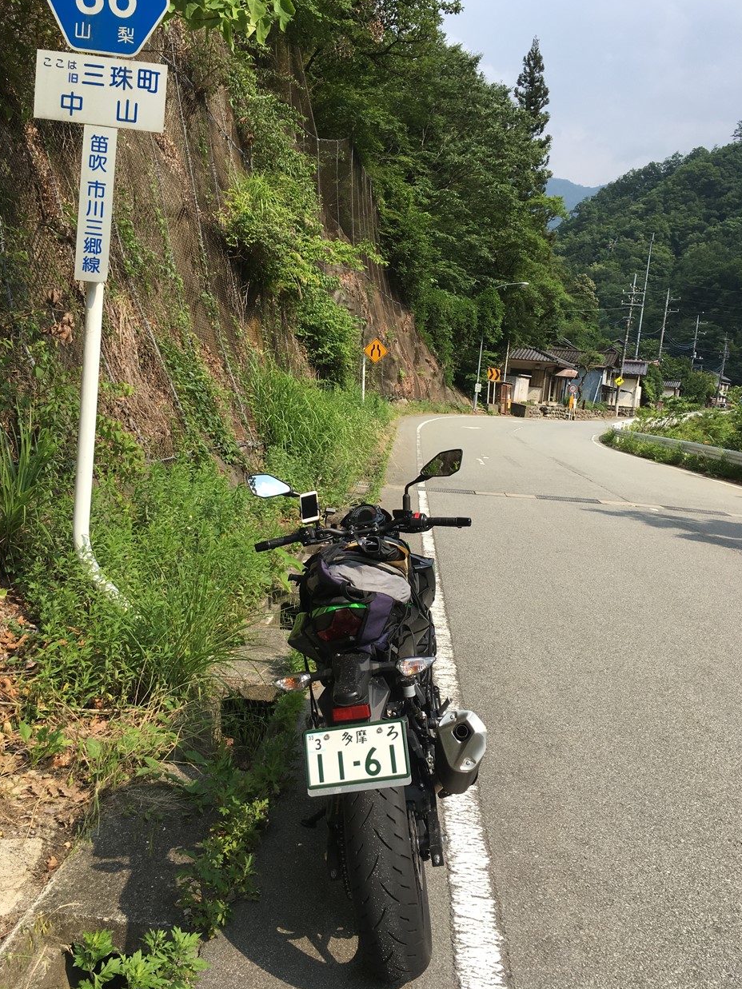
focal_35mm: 30
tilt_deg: -6.6
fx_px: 857
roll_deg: -5.3
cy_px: 482
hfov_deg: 46.8
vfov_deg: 60.0
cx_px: 377
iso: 25
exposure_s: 1/1131
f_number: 2.2
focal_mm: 4.15
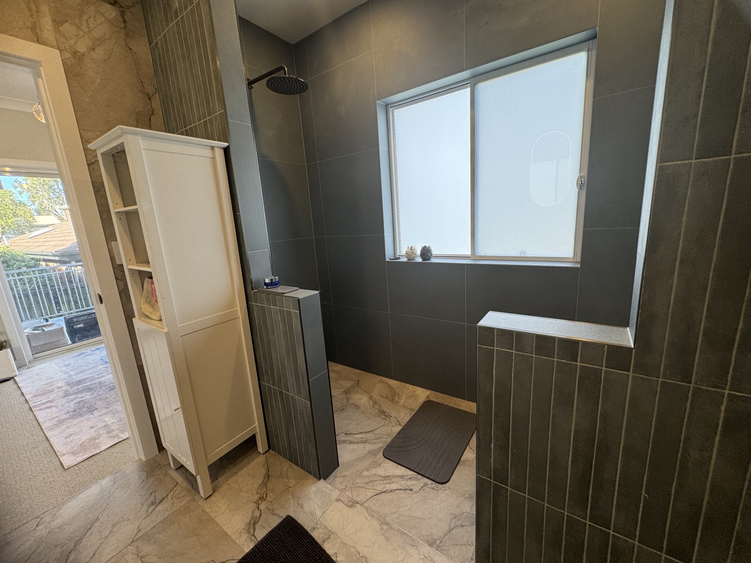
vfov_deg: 85.7
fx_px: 304
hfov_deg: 102.1
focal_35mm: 14
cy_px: 282
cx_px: 376
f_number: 2.2
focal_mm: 2.22
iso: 64
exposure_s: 1/100
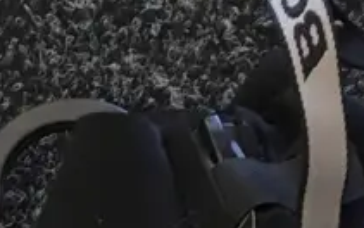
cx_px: 279
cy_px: 755
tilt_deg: -81.2
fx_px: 1479
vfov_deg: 7.4
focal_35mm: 149
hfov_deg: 14.0
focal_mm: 4.15
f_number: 2.2
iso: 50
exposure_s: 1/17
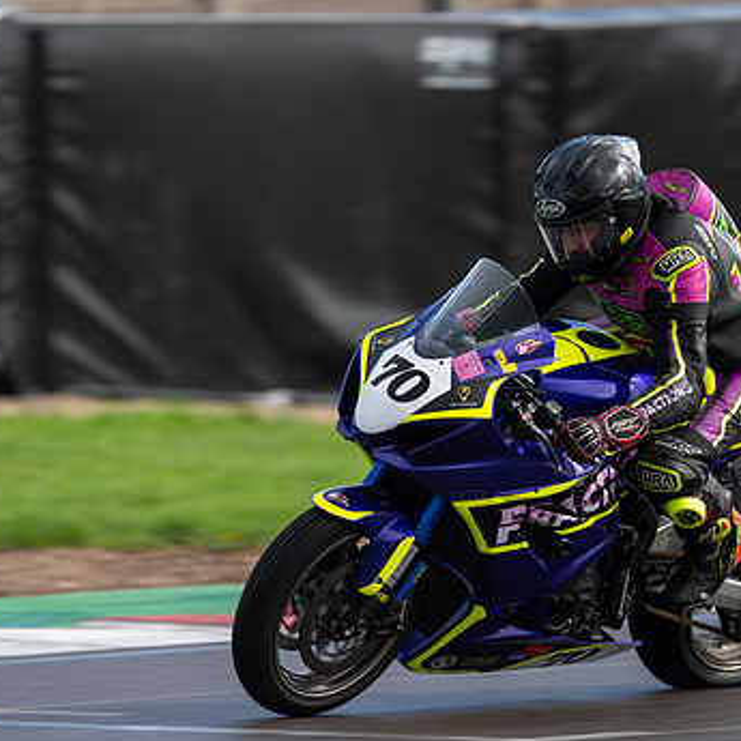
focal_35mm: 935
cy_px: 432
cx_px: 522
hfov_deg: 1.9
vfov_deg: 1.9
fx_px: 22644
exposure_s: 1/500
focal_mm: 600
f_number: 4
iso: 80
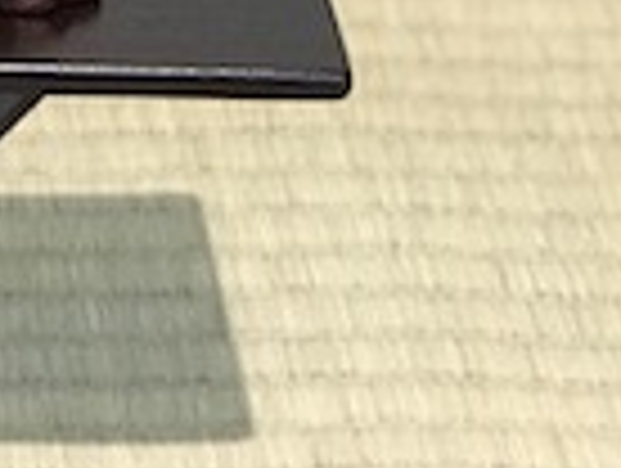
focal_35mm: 330
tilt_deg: -19.0
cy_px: -567
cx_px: -230
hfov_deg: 5.9
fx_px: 5930
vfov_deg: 4.4
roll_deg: -1.3
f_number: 2.8
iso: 125
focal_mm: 6.6
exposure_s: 1/50
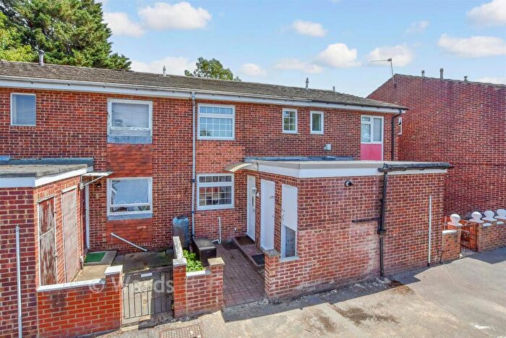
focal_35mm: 15
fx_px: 211
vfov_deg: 77.4
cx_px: 253
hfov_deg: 100.4
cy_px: 169
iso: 400
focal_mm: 10
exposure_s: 1/800
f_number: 8
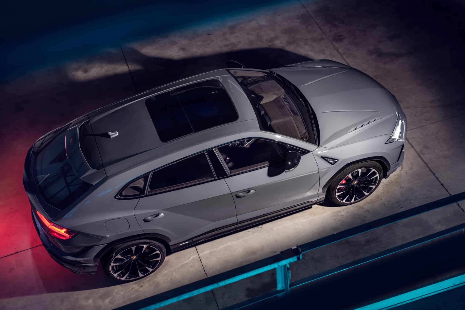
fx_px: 620
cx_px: 232
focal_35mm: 48
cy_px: 155
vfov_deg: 28.1
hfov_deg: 41.1
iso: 100
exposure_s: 1/100
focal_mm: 48
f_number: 4.5
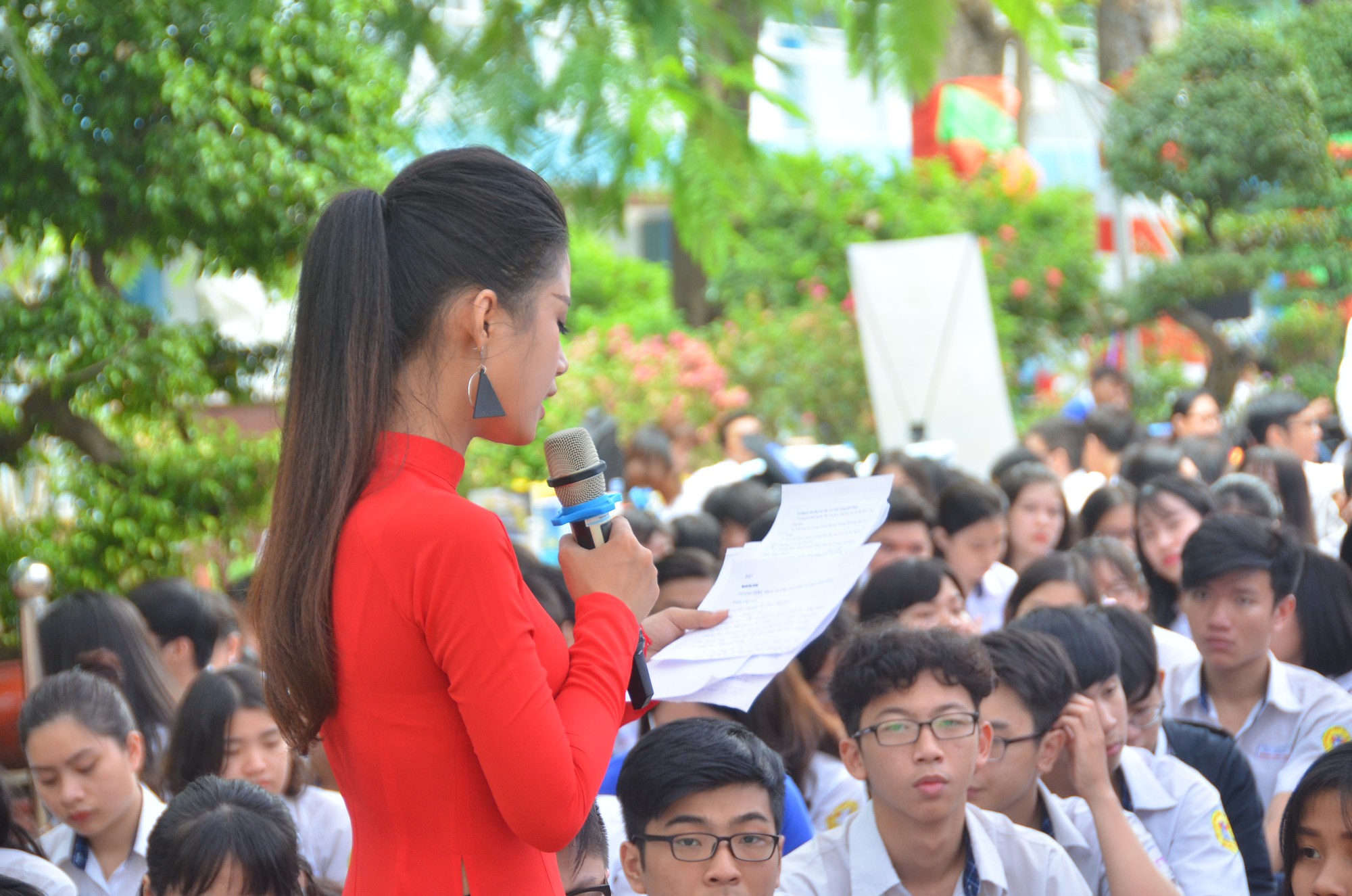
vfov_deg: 9.6
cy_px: 448
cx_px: 676
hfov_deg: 14.4
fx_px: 5341
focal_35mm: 142
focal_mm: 95
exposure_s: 1/100
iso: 800
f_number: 5.3
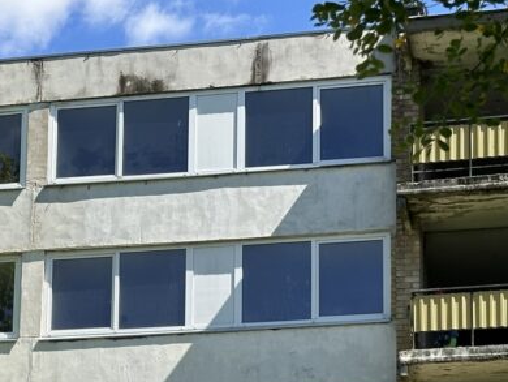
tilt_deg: +13.9
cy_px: 477
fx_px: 1850
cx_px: 177
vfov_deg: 11.5
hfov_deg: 15.6
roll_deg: -1.9
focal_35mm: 126
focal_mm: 6.86
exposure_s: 1/2667
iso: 64
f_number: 1.78
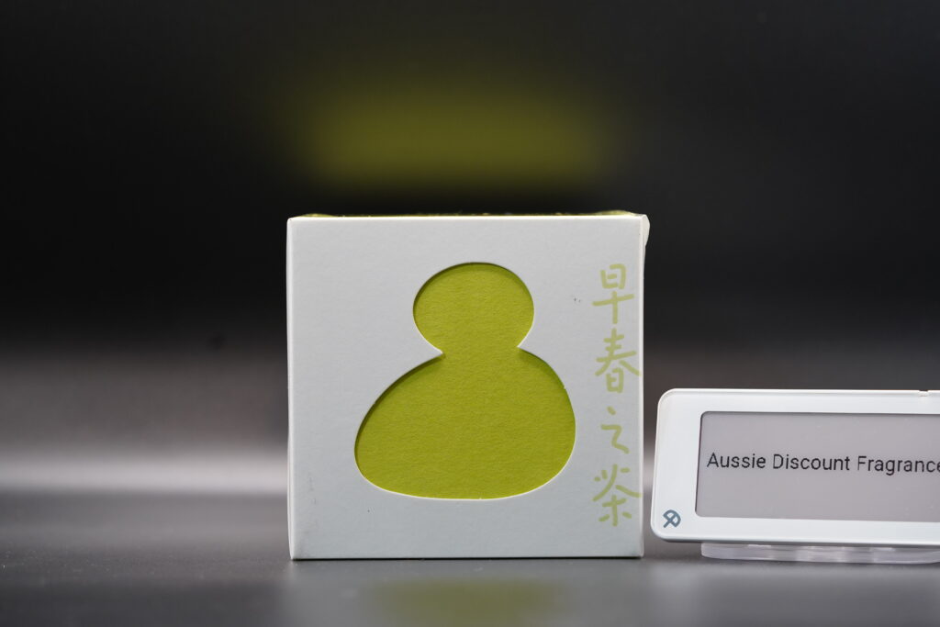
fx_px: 2350
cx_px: 470
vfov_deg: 15.2
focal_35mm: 90
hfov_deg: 22.6
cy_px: 314
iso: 1600
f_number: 5
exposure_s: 1/100
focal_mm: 90
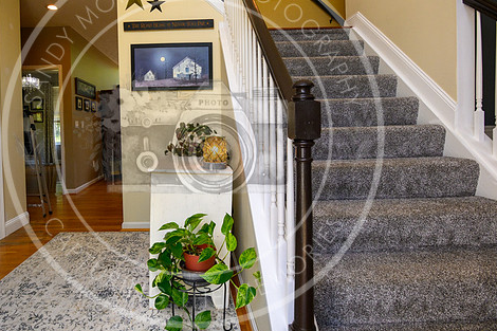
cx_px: 194
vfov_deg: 59.1
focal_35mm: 21
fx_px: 290
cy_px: 137
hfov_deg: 80.1
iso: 640
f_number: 5.6
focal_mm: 17
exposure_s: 1/320
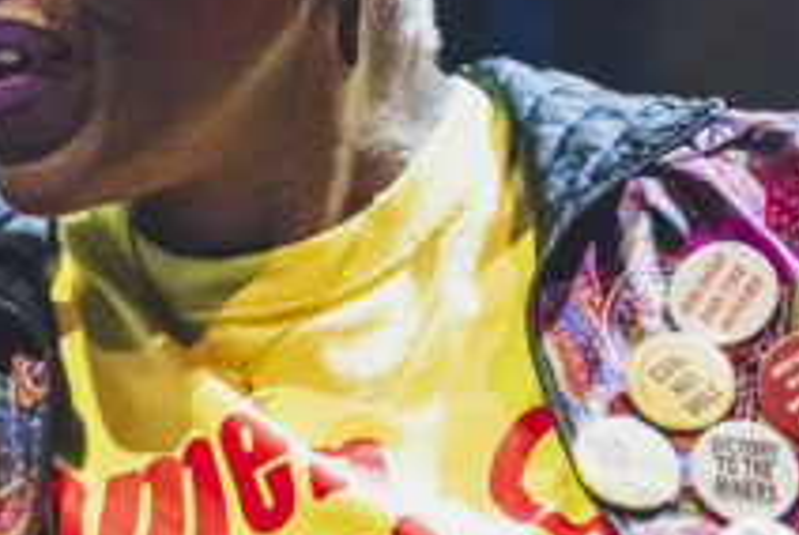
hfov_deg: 3.4
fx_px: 13513
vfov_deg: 2.3
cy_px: 503
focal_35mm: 608
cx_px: -79
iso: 2000
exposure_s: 1/160
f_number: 2.8
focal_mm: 126
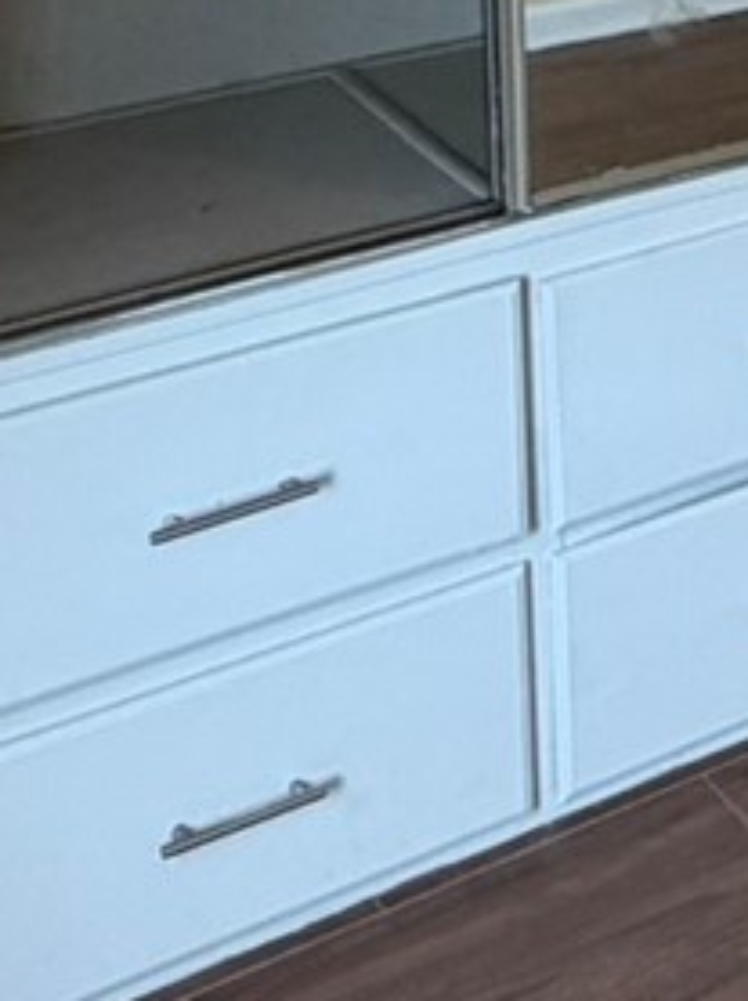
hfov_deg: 14.4
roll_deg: -0.2
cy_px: -473
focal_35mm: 81
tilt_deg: -6.2
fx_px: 2339
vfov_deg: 20.8
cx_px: 1590
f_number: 2.2
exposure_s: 1/60
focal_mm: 2.22
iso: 200
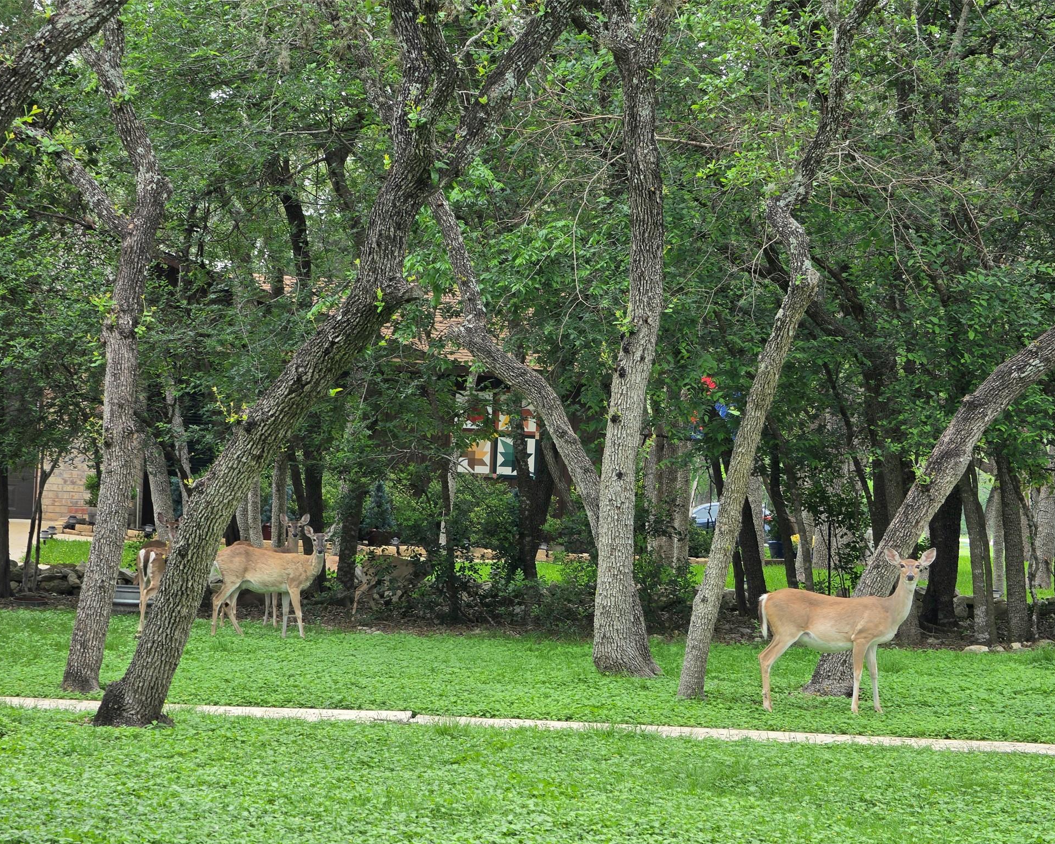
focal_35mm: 120
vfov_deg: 12.9
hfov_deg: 16.0
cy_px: 422
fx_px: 3747
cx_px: 515
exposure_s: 1/227
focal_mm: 18.6
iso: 50
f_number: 2.9
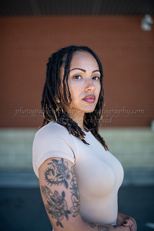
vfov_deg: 39.6
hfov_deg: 27.0
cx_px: 77
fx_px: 321
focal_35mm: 50
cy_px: 116
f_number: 1.6
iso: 200
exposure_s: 1/2000
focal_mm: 50
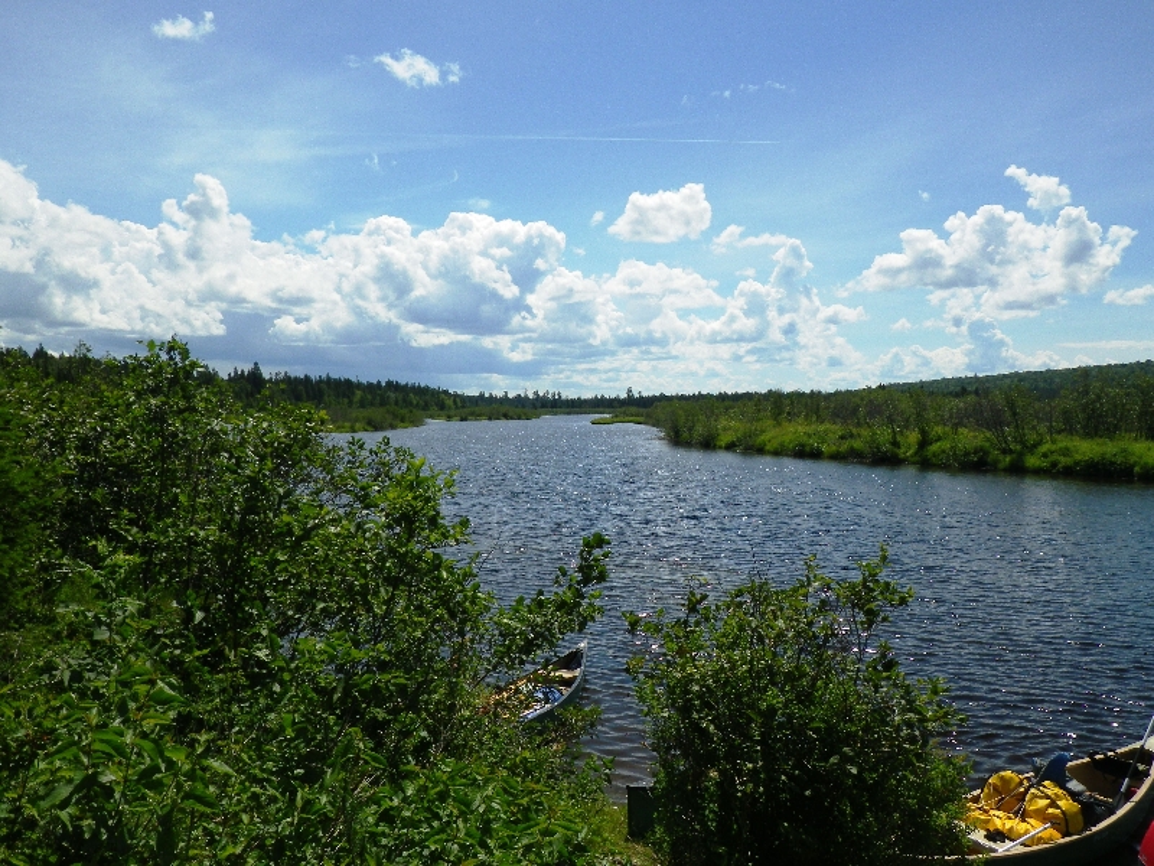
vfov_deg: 49.7
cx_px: 577
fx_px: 933
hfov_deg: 63.4
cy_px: 433
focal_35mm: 28
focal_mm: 5
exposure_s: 1/1250
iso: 80
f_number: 4.2
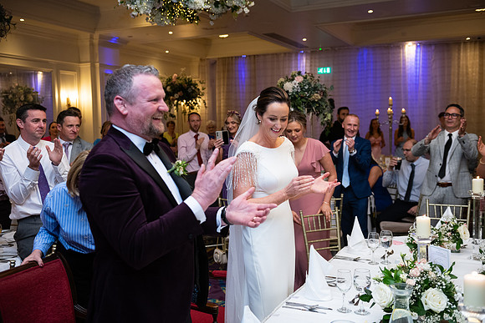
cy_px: 162
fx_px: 512
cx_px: 242
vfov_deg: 35.1
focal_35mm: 38
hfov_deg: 50.7
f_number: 3.5
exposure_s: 1/160
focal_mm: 38
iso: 800
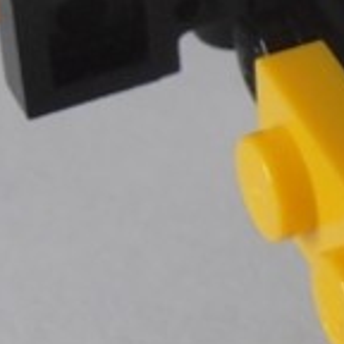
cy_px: 56
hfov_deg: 8.2
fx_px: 2294
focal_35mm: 204
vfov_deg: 8.6
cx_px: 669
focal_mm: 6.61
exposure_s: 1/20
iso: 125
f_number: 3.9
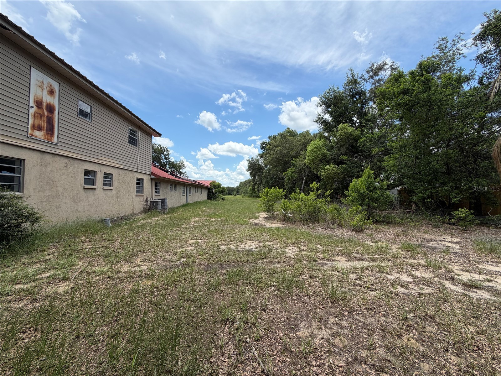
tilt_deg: +2.2
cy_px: 188
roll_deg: -1.0
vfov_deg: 85.7
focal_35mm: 14
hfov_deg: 102.1
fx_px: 203
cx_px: 250
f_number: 2.2
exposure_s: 1/770
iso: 25
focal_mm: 2.22
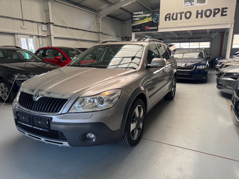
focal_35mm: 24
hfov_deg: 71.6
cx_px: 120
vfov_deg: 56.8
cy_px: 90
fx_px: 166
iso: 100
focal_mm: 6.76
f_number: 1.78
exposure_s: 1/121
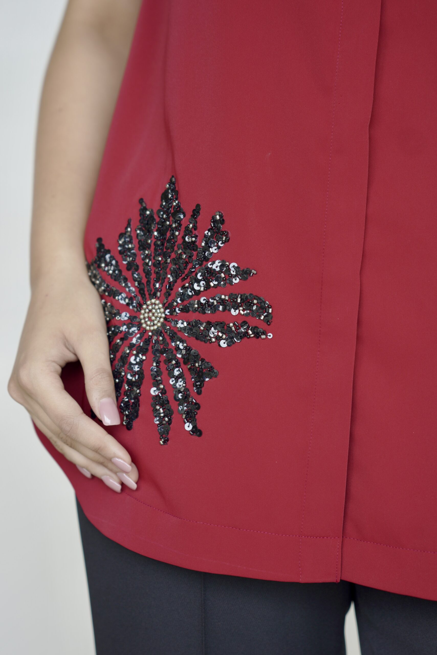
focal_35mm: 86
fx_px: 1565
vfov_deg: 23.6
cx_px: 218
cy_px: 328
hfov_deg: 15.9
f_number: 2.8
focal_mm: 57.9
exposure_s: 1/160
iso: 125
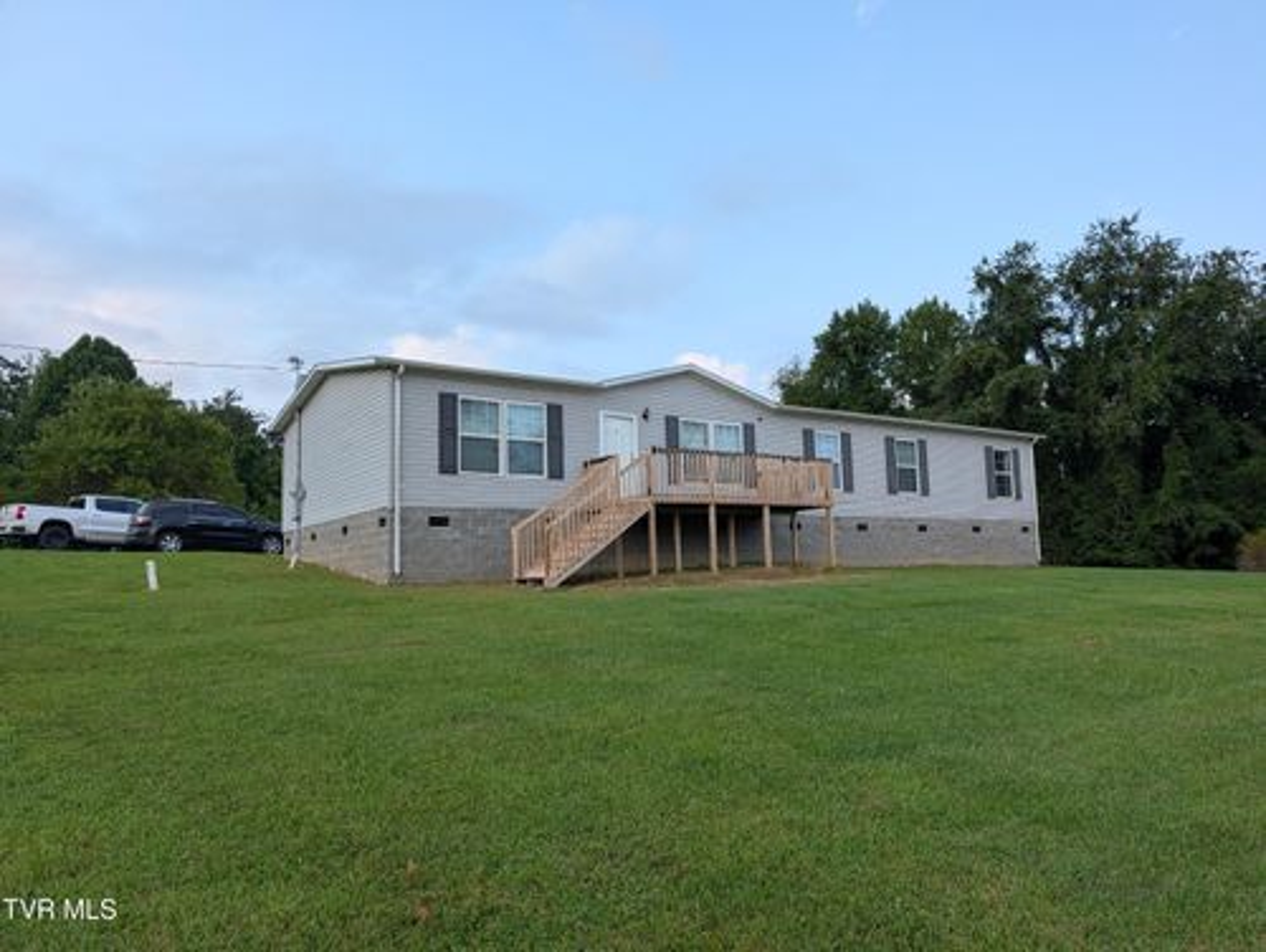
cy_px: 476
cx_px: 633
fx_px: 879
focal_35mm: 24
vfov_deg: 56.9
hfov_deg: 71.5
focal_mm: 6.9
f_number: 1.68
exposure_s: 1/499
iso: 24
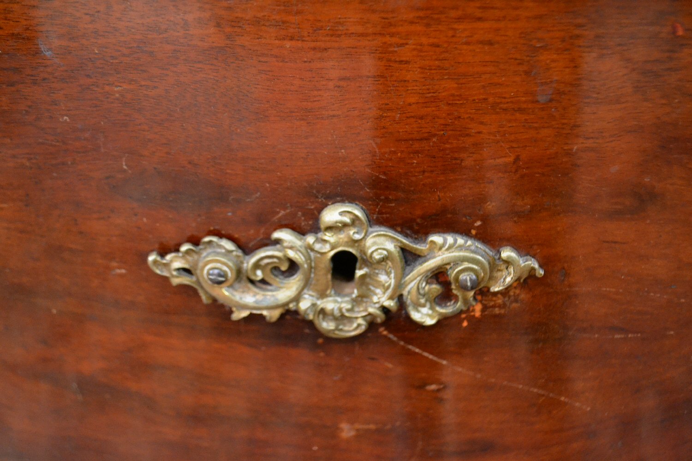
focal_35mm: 39
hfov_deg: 49.6
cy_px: 230
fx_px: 750
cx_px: 346
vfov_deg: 34.2
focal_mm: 26
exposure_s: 1/40
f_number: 4.2
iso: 3200
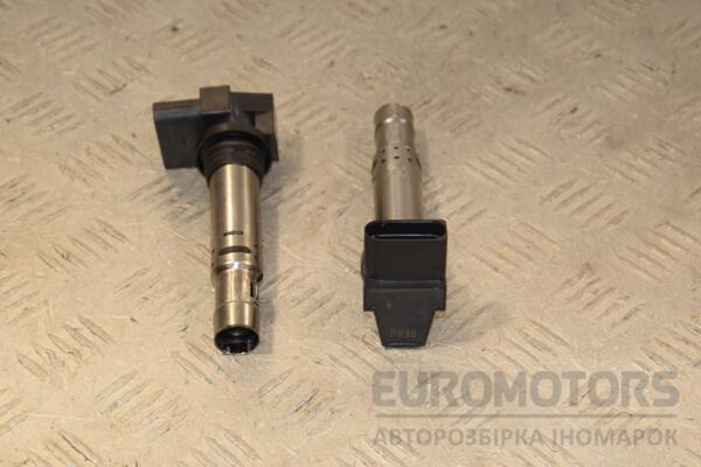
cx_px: 350
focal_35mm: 105
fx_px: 2044
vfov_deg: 13.0
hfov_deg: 19.5
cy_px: 234
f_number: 9
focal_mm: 70
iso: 800
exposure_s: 1/200
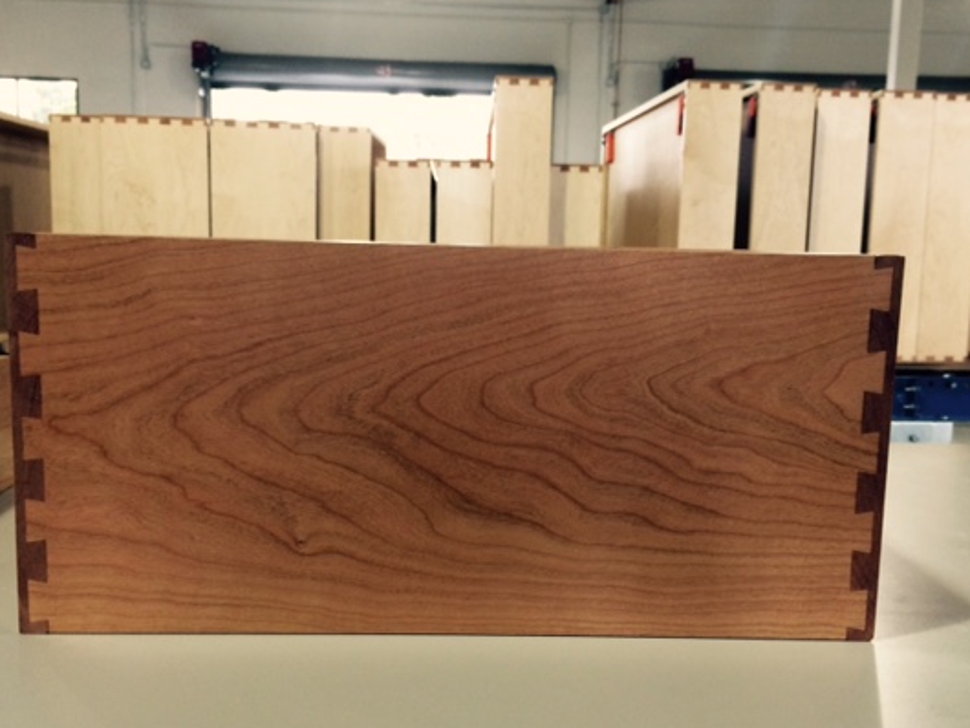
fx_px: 981
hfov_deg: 52.6
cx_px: 500
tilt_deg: -4.9
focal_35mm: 35
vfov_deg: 40.7
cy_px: 382
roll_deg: -0.8
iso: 100
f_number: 2.2
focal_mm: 4.15
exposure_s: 1/30
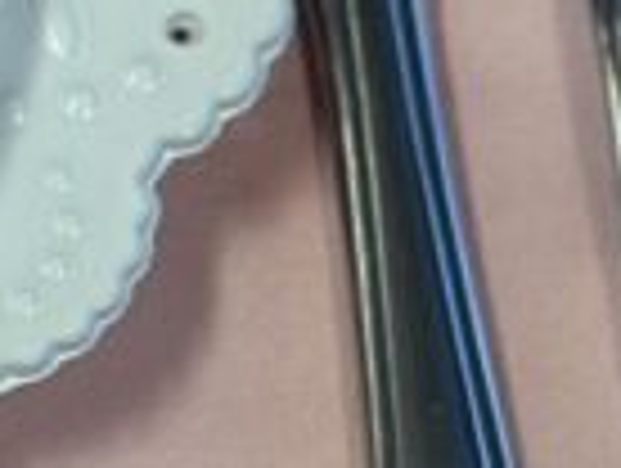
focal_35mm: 355
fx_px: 6380
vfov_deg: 4.2
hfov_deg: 5.2
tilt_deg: -63.0
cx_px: -1310
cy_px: -216
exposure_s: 1/120
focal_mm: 6.86
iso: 80
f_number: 1.78
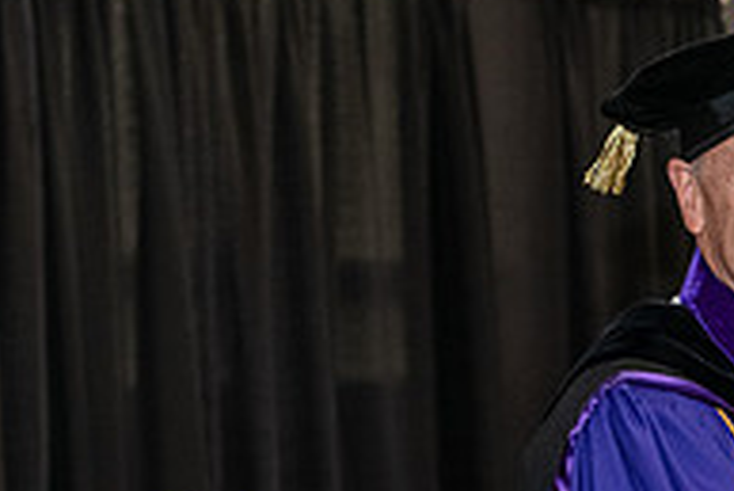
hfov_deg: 9.7
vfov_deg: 6.5
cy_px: 405
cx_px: 856
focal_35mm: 210
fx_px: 4285
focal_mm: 70
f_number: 5
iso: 2500
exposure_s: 1/200
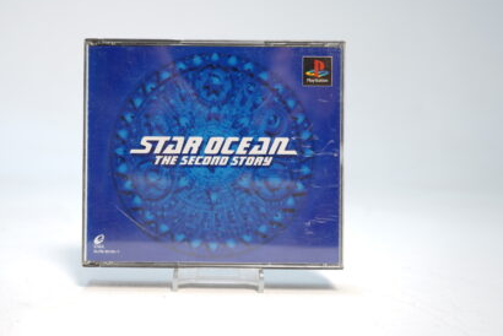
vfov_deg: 32.7
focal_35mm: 41
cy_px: 152
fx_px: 573
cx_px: 213
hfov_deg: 47.2
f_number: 5.6
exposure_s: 1/3
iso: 64
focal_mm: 33
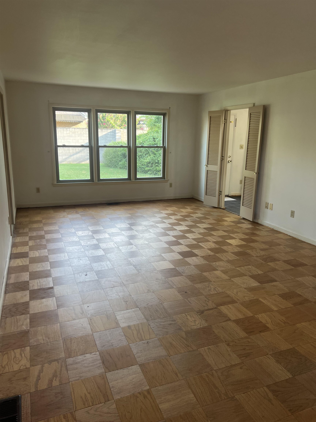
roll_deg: -0.9
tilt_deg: -12.3
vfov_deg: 67.3
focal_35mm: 26
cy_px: 211
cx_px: 158
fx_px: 316
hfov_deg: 53.1
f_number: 1.5
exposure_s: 1/60
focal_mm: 5.7
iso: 64
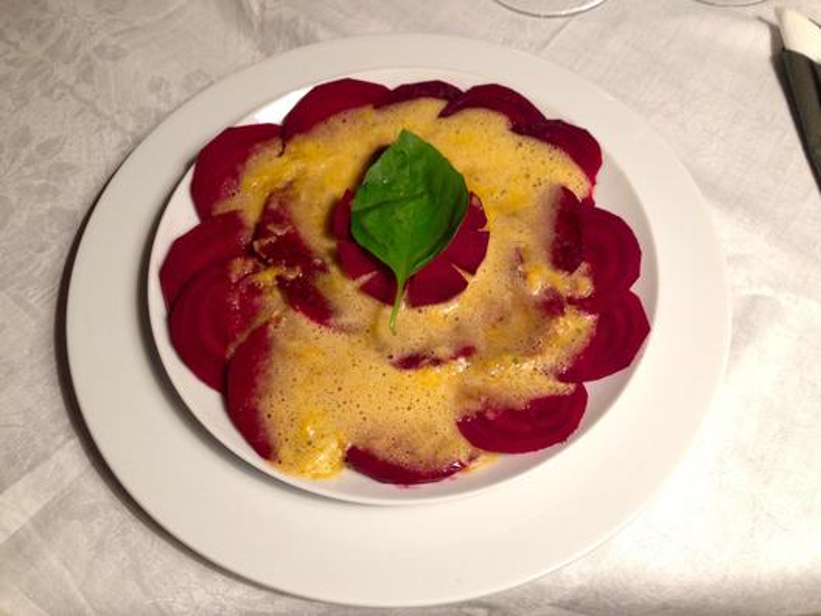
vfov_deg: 42.9
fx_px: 783
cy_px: 308
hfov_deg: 55.4
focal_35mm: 33
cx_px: 410
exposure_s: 1/20
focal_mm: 4.12
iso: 160
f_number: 2.4
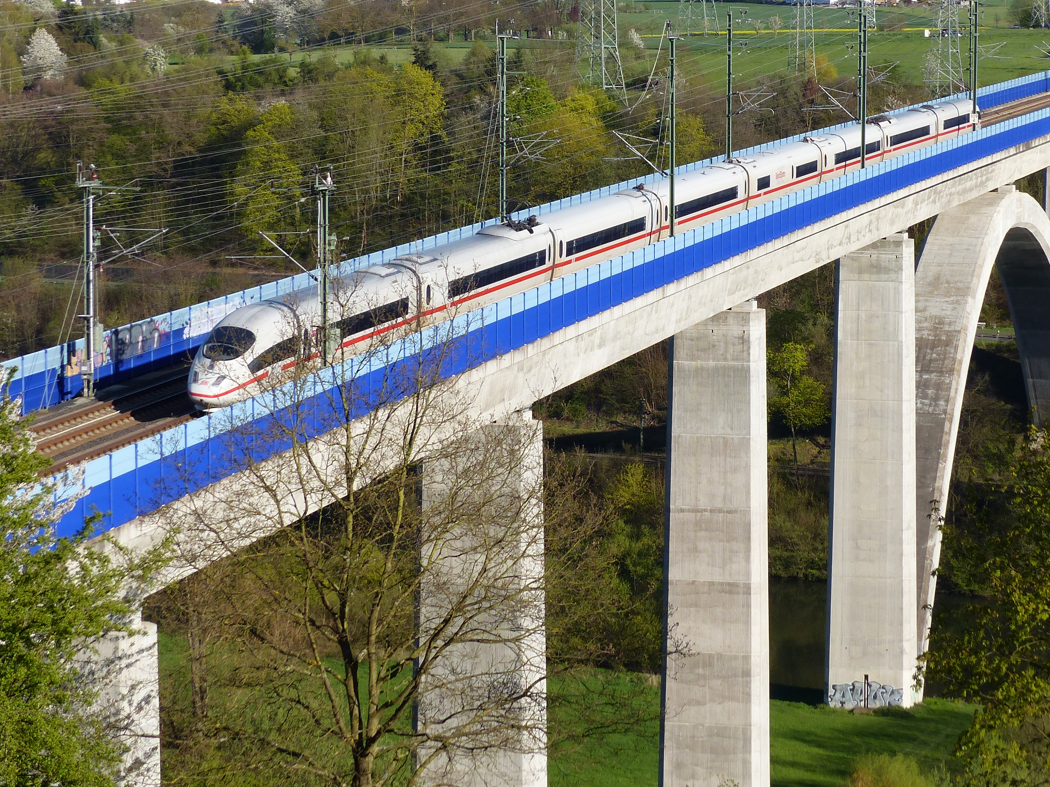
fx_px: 3549
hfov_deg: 16.8
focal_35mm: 117
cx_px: 679
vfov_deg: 12.7
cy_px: 294
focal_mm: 15
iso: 100
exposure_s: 1/640
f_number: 4
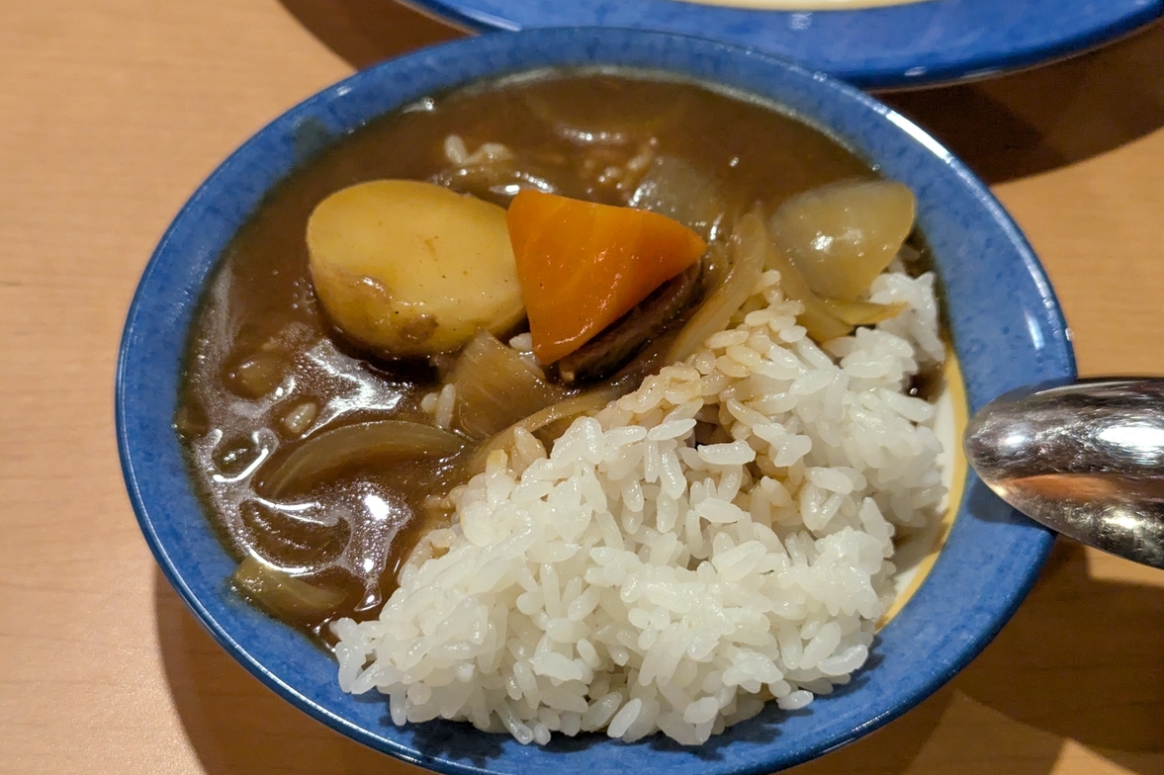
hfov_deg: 38.9
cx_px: 589
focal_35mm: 51
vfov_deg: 26.5
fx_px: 1648
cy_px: 402
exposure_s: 1/99.9
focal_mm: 6.81
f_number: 1.85
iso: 1051
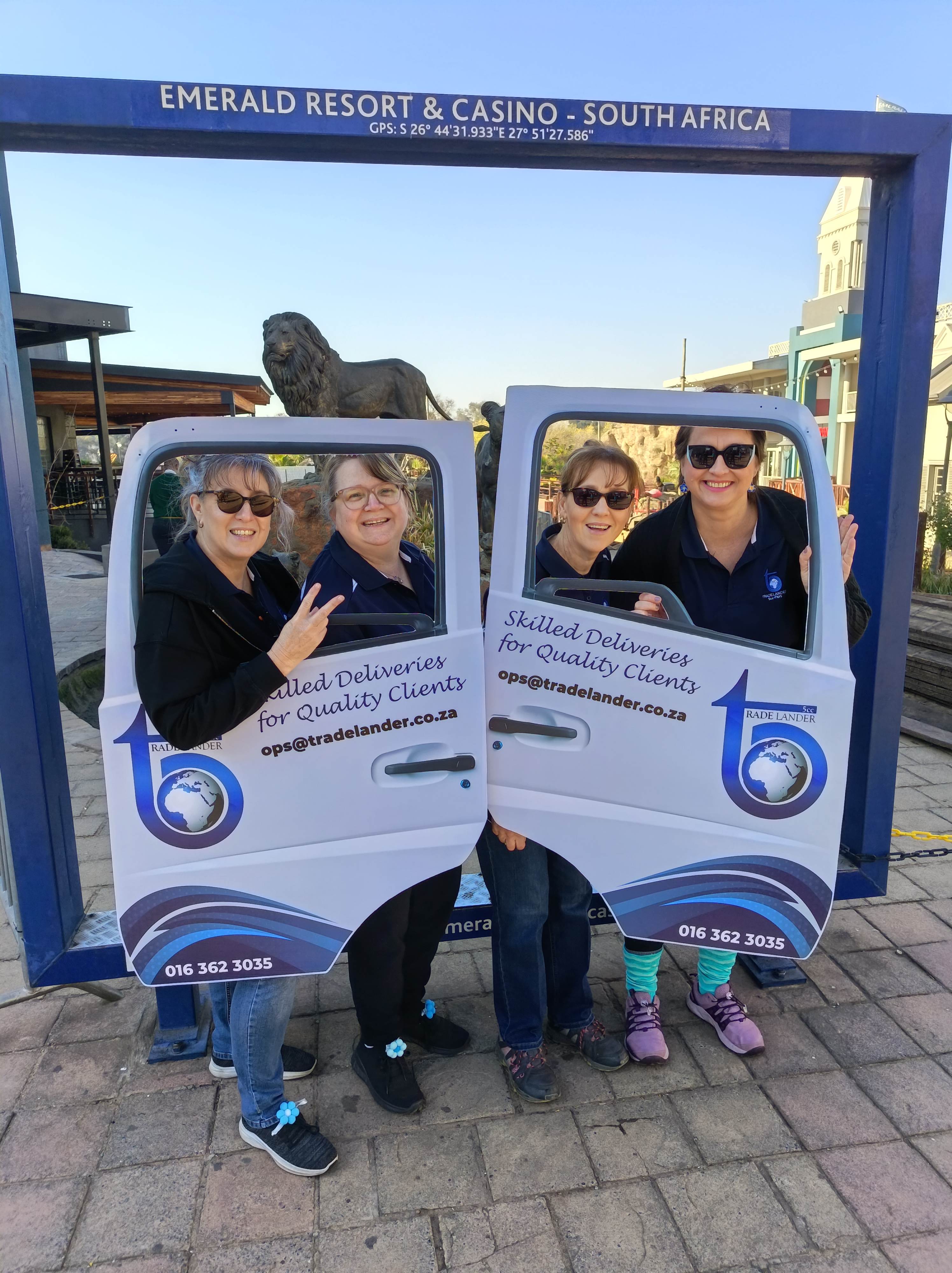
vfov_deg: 71.6
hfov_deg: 56.7
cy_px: 636
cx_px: 476
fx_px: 882
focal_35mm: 24
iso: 100
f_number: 1.75
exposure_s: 1/163
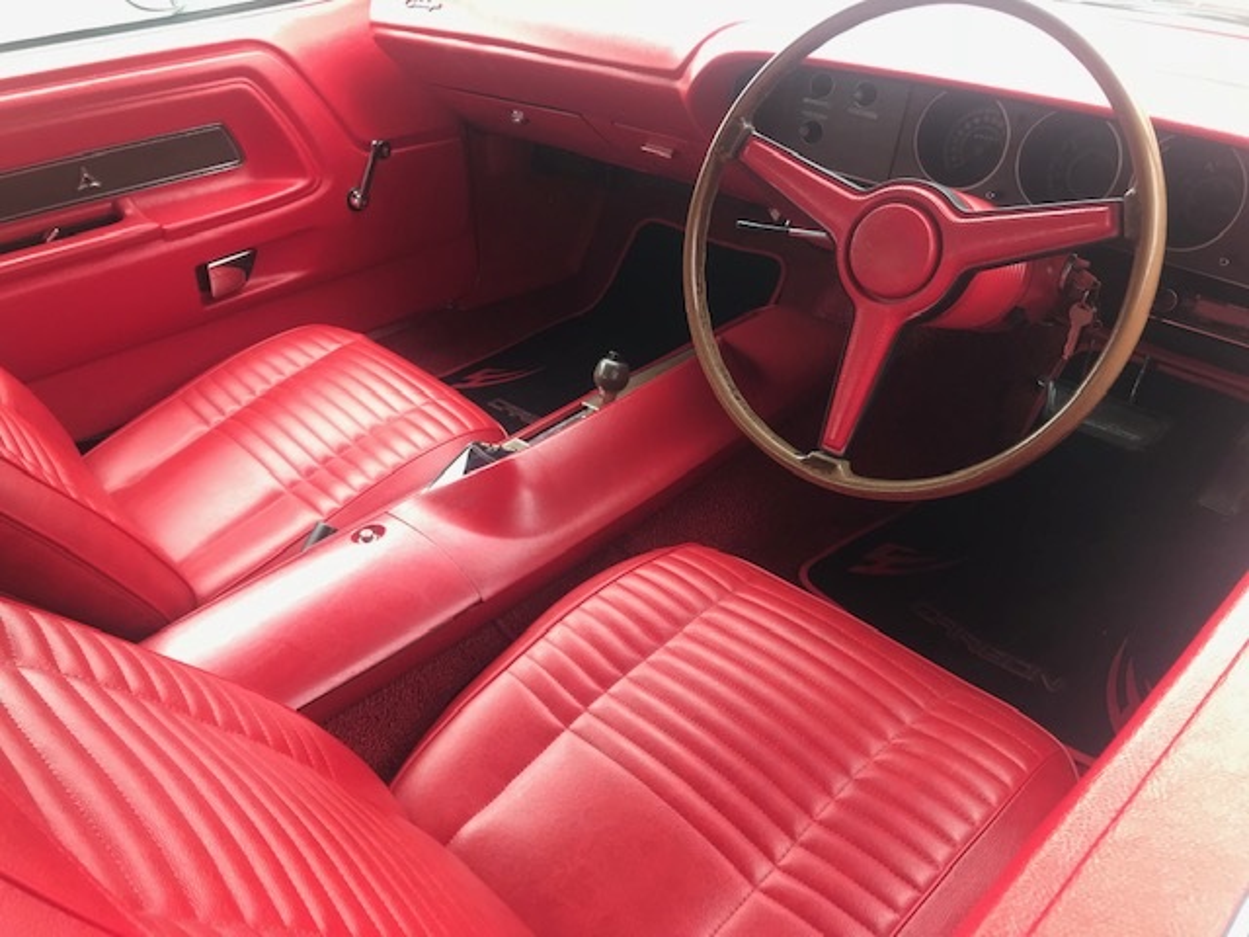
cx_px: 624
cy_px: 468
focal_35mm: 28
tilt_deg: -35.6
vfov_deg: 49.7
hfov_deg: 63.4
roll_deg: +2.0
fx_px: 1010
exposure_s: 1/90
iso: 25
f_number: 1.8
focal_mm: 3.99
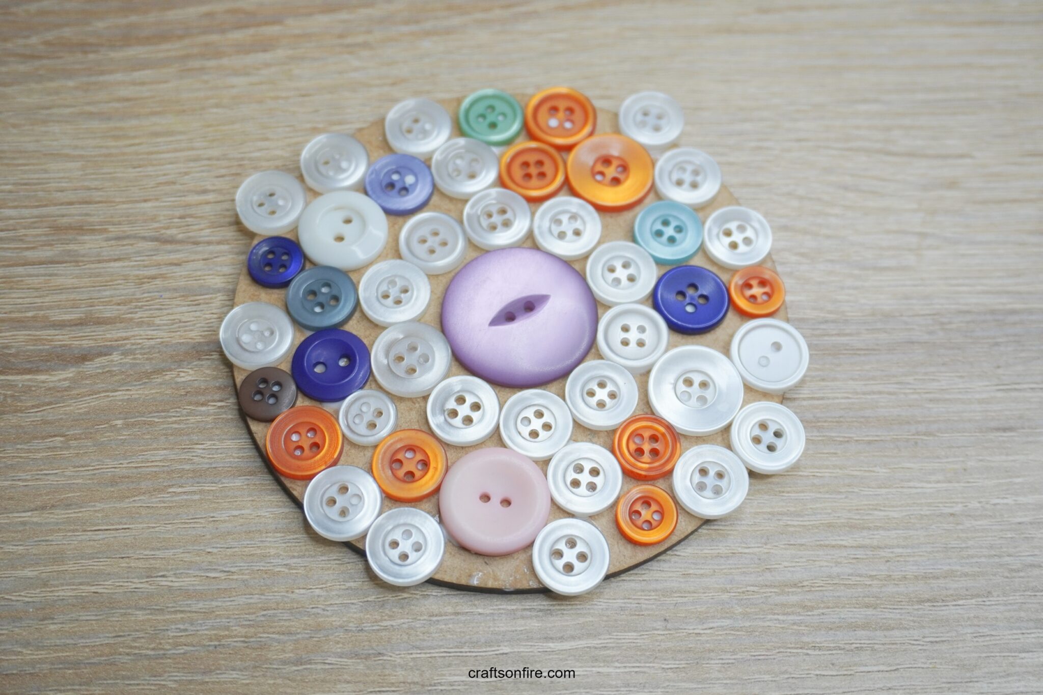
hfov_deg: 46.4
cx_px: 522
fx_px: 1217
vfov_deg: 31.9
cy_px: 348
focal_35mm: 42
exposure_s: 1/160
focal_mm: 28
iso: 500
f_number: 4.5
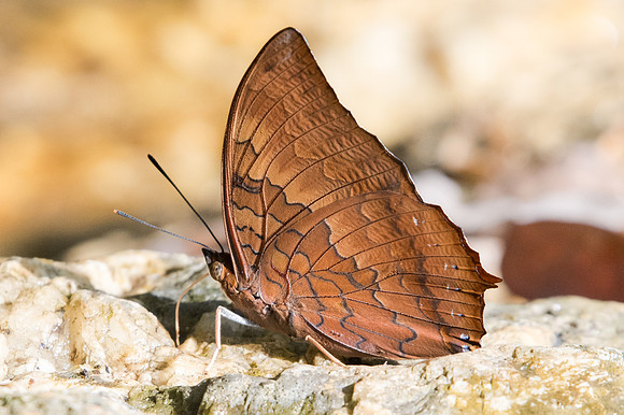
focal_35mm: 878
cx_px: 328
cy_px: 268
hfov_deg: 2.4
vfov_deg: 1.6
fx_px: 15204
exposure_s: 1/500
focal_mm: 400
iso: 1000
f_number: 10
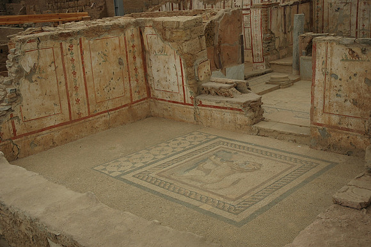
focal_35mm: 40
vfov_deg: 32.9
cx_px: 186
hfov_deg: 48.0
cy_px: 124
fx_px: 417
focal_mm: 27
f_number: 4.5
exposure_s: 1/400
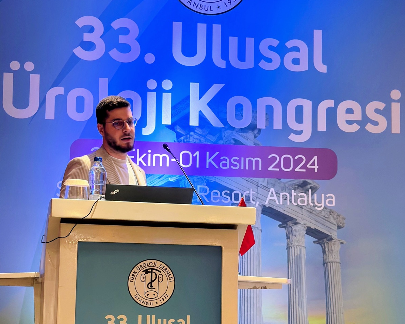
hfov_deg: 30.0
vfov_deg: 24.1
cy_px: 213
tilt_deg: +6.3
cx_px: 204
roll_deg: -1.3
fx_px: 755
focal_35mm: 63
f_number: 1.78
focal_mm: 6.86
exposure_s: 1/50
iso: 160
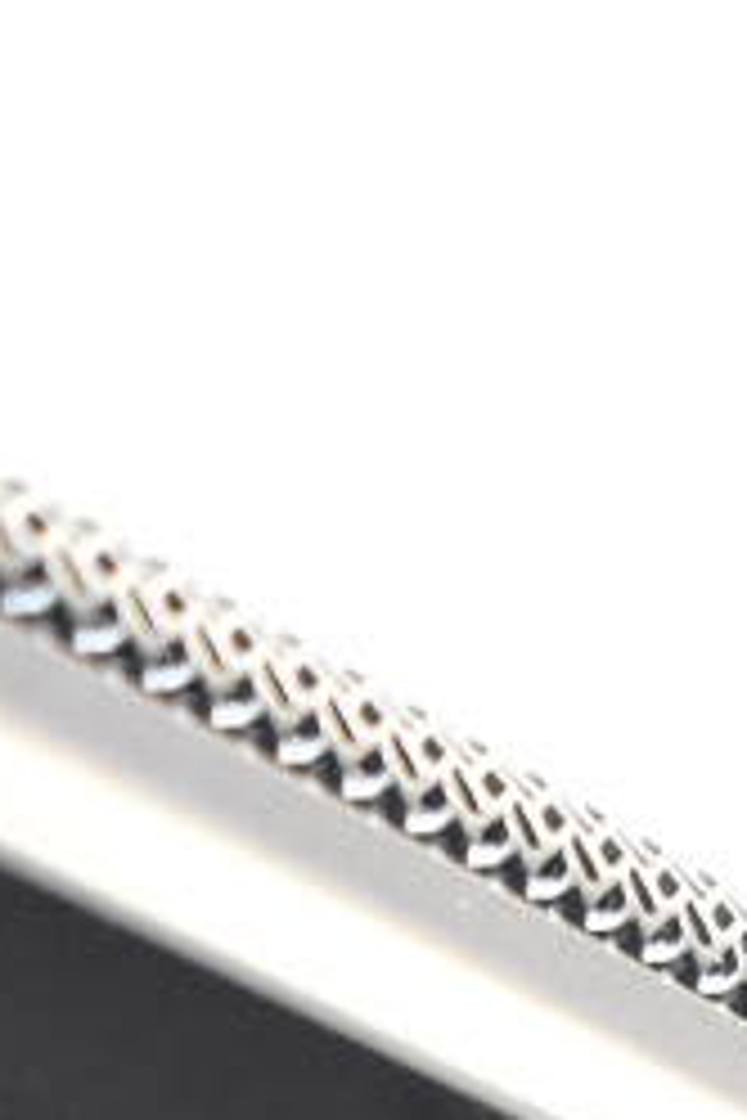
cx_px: 342
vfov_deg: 11.1
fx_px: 5478
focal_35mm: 176
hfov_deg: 7.8
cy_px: 1826
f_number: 4.5
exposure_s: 1/50
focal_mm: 32
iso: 4500
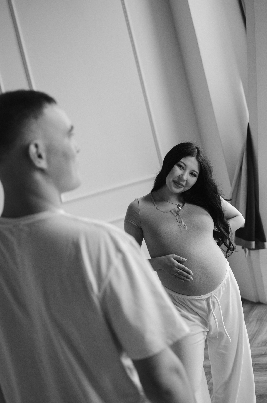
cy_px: 202
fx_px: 587
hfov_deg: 25.6
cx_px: 134
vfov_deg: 37.9
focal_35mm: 52
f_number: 2.5
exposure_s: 1/320
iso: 160
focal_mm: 35
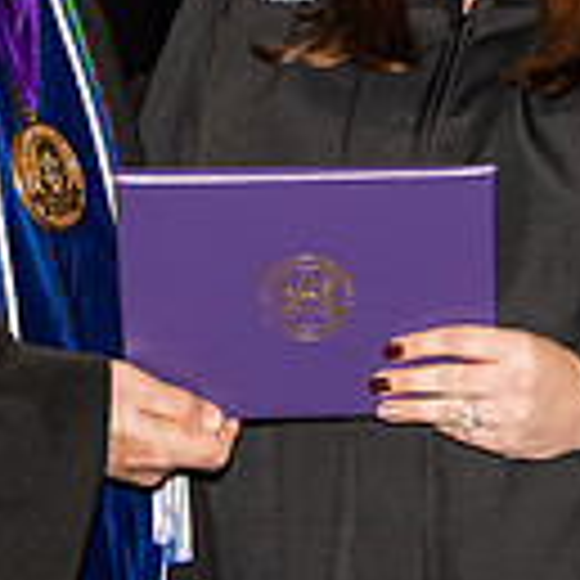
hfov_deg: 5.6
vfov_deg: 5.6
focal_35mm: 314
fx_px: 5952
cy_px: 88
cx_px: 292
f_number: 5.6
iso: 1000
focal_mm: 82
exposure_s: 1/200
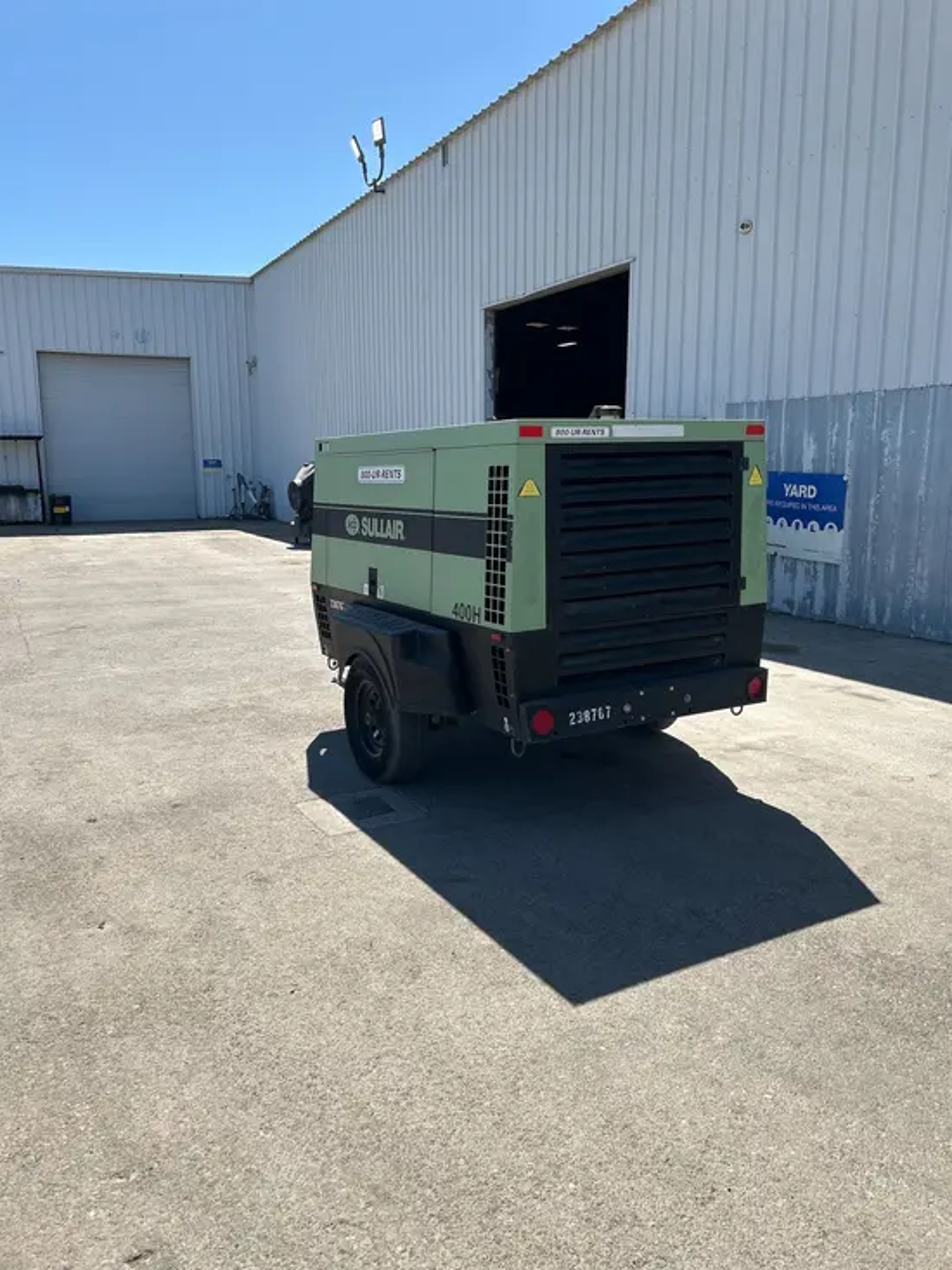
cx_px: 476
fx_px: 953
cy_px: 635
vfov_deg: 67.3
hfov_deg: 53.1
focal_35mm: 26
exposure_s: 1/3460
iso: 50
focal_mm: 5.7
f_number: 1.5
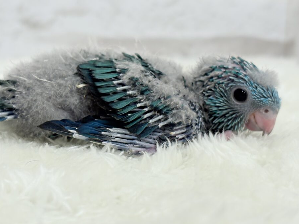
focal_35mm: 69
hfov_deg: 28.1
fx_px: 596
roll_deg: -1.1
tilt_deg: -9.2
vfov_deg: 21.3
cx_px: 133
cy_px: 101
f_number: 1.6
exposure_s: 1/100
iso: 80
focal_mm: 5.96
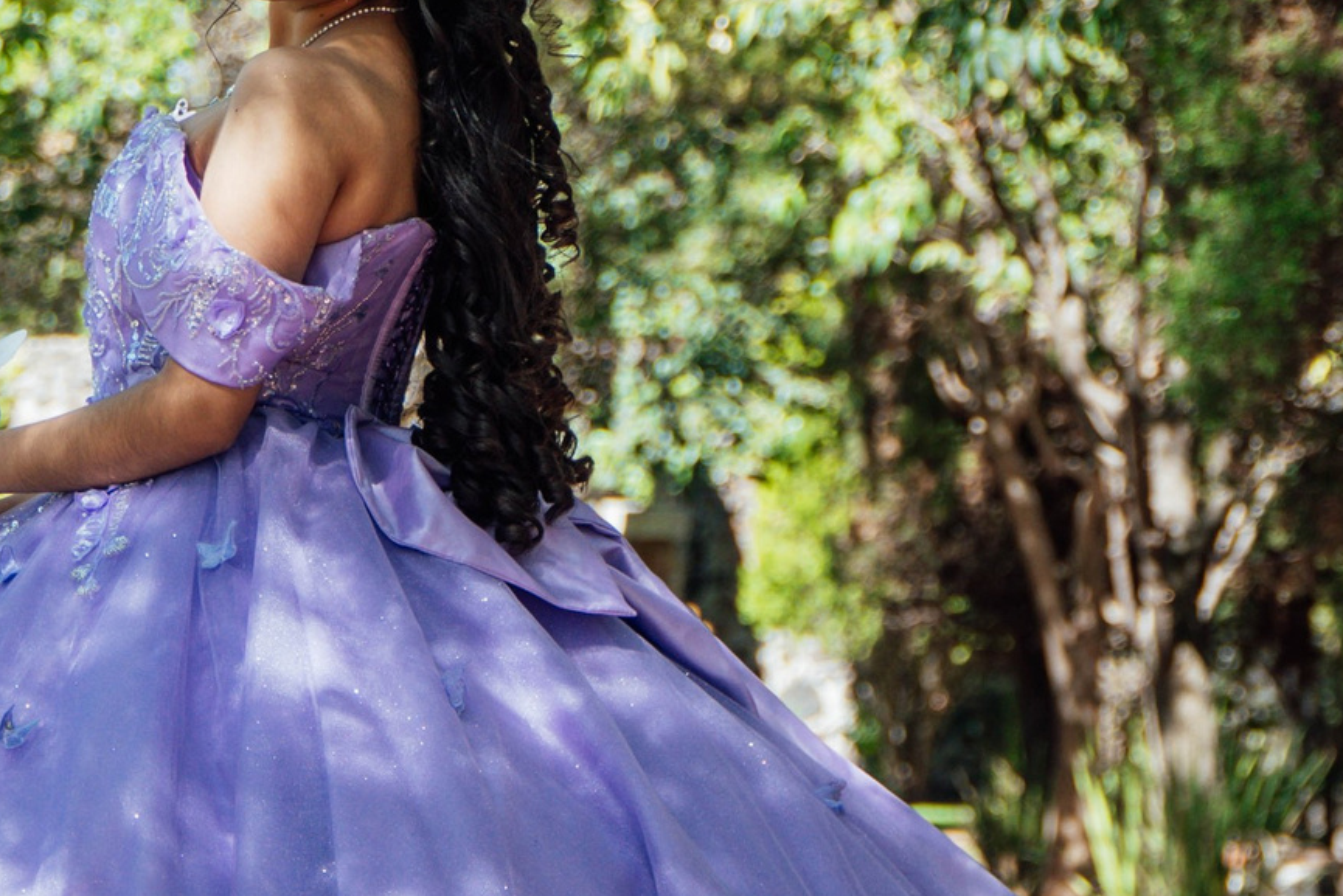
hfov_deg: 6.3
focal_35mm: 325
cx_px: 521
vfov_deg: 4.2
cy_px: 540
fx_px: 12126
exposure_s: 1/250
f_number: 4
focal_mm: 68
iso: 100
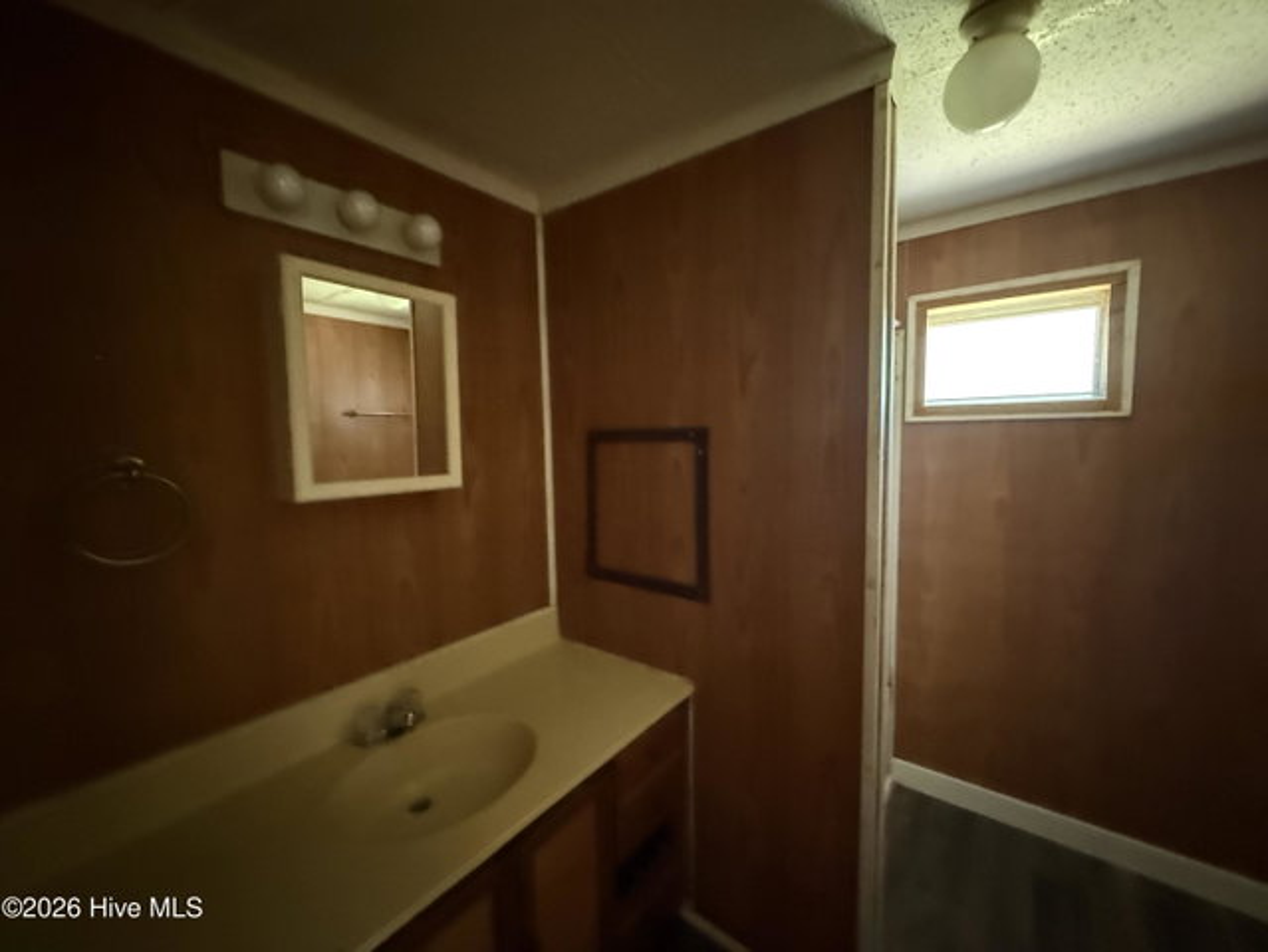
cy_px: 476
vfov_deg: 85.7
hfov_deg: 102.0
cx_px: 634
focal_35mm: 14
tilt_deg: -0.9
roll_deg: +1.3
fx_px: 513
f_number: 2.2
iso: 2000
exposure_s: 1/30
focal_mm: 2.22
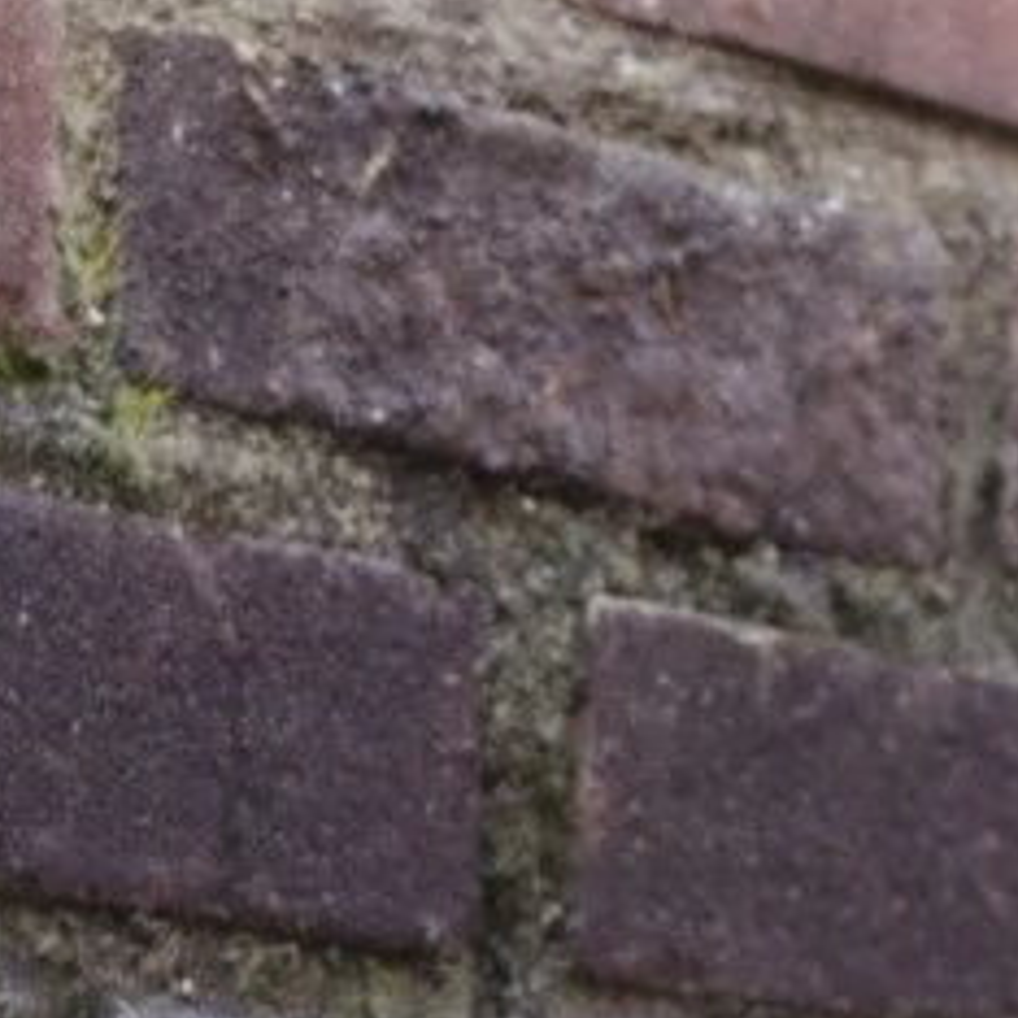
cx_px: 339
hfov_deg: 5.2
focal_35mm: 337
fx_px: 11213
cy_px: 2175
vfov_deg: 5.1
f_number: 5.6
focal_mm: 38
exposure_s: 1/125
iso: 250
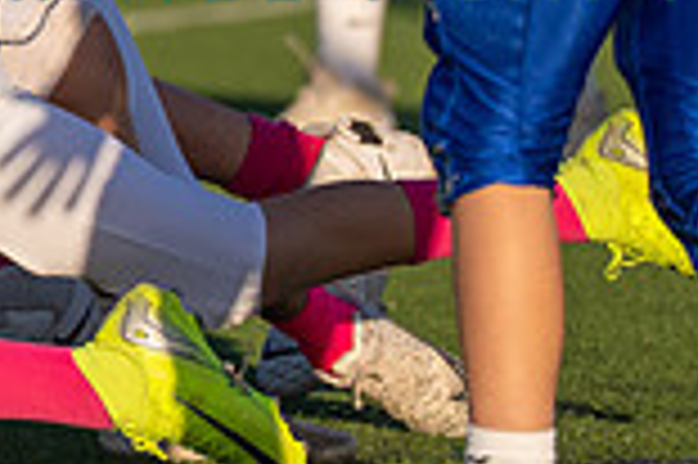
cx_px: -83
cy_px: -161
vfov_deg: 1.2
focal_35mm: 1168
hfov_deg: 1.8
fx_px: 22622
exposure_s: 1/4000
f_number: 2.8
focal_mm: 200
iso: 200
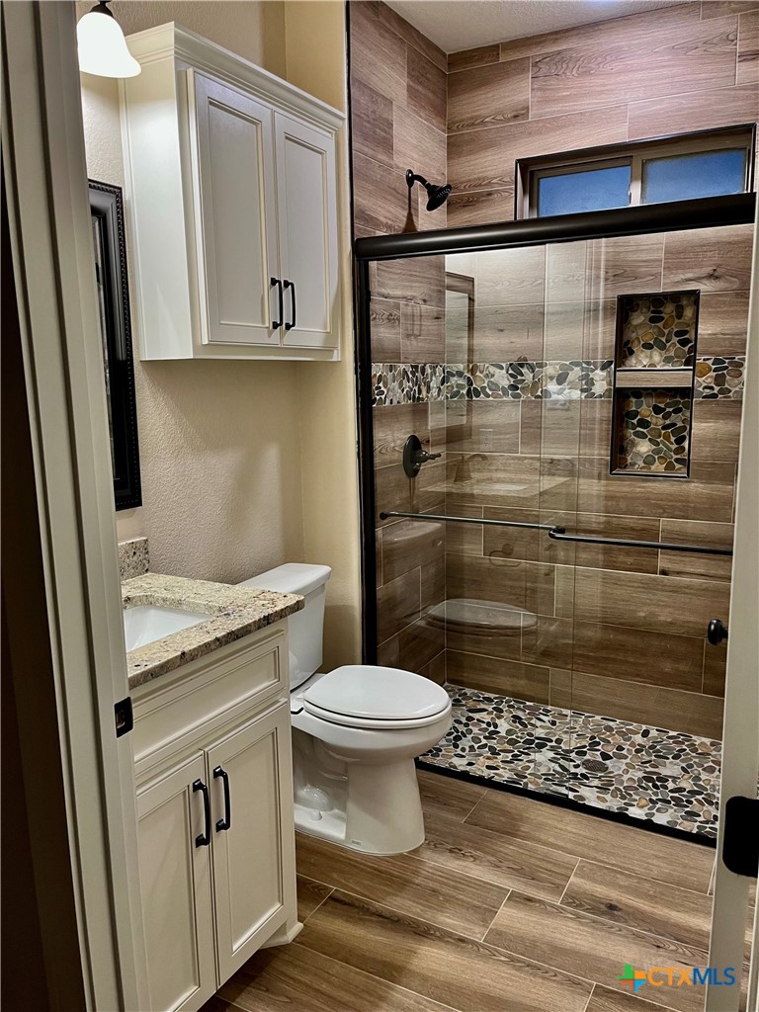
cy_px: 506
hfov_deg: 53.1
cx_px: 380
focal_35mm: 26
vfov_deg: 67.3
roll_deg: +1.7
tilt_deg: -10.4
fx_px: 760
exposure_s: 1/60
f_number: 1.6
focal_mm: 5.1
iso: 125
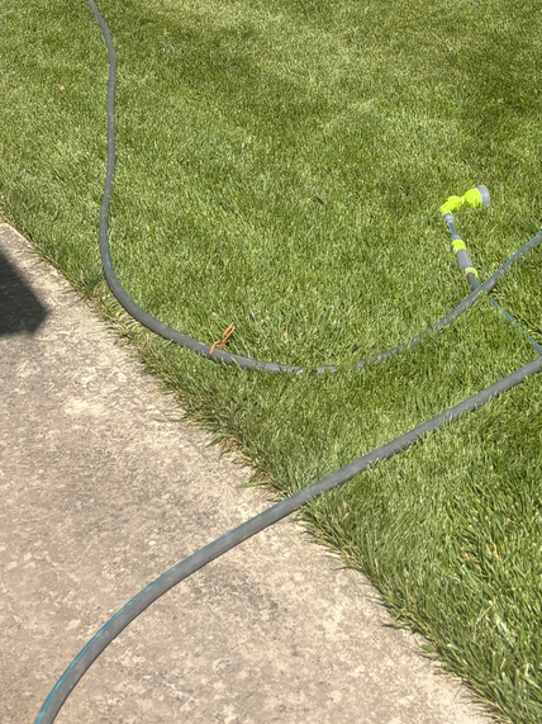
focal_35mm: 70
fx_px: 1462
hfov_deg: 20.7
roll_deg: +1.1
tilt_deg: -6.7
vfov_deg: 24.3
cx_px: 461
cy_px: -213
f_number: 1.6
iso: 50
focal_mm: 5.96
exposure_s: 1/3623
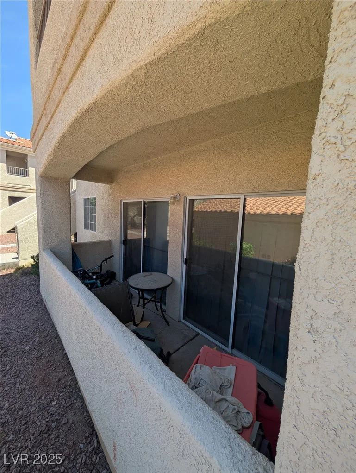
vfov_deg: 110.4
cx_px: 178
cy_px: 236
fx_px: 164
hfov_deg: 94.7
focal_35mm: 12
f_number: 1.7
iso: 51
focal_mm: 2.02
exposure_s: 1/1953
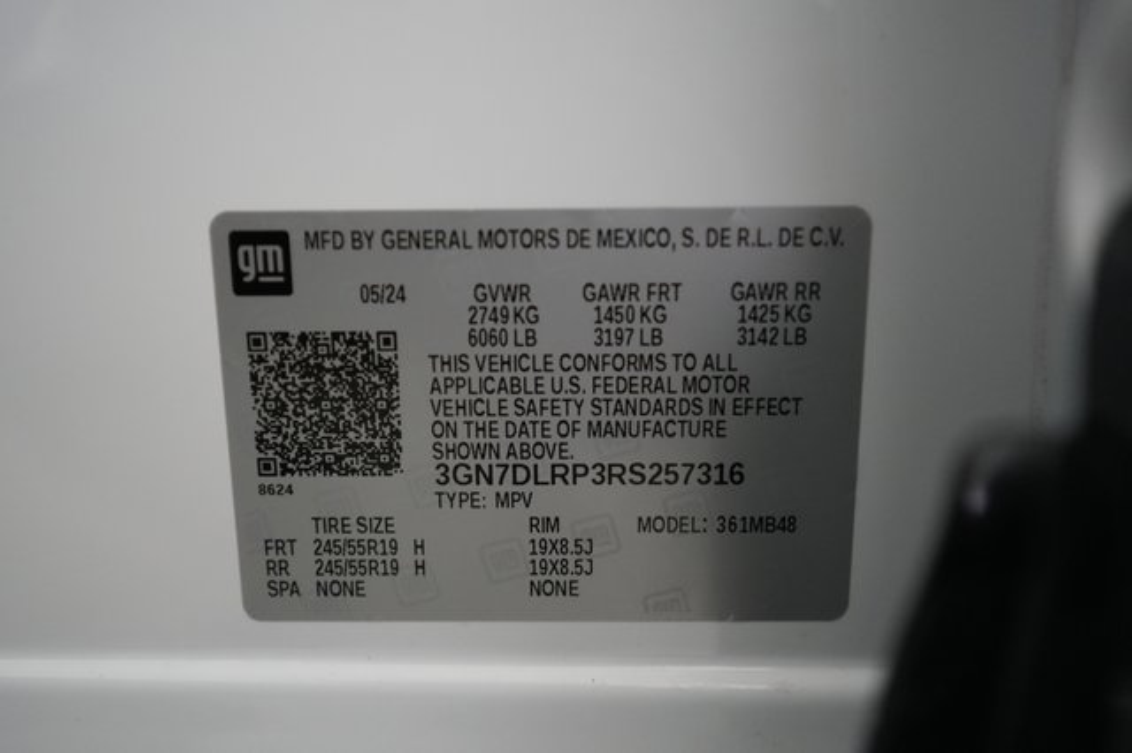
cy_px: 376
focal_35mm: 26
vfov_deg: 49.5
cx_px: 566
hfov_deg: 69.4
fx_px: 817
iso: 5000
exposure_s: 1/160
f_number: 2.8
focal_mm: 26
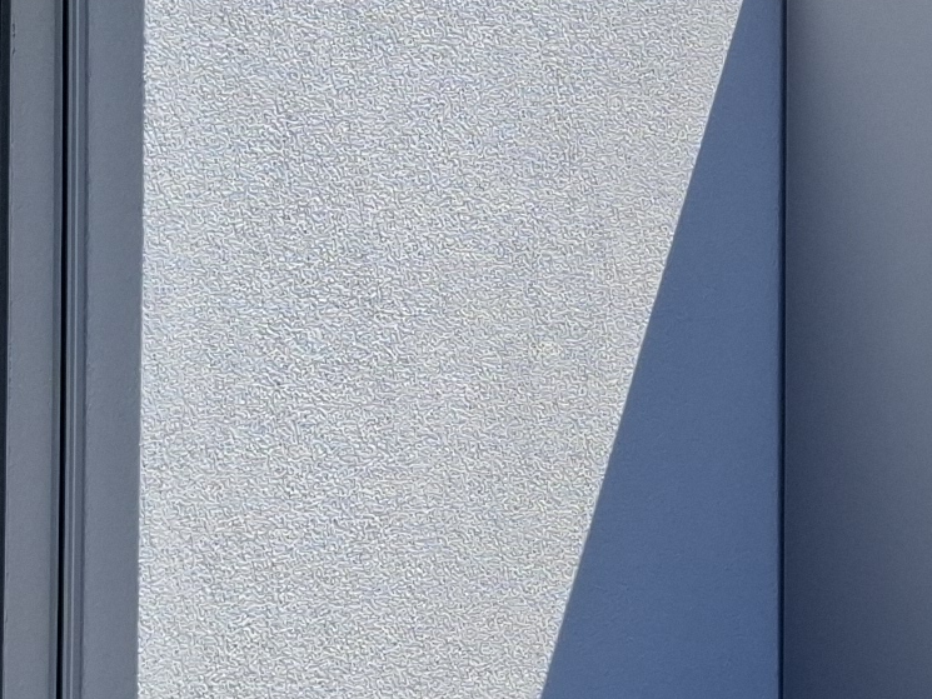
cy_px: 295
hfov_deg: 15.1
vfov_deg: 11.8
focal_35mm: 126
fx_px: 3393
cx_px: 1135
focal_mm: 5.54
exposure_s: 1/1992
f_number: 1.8
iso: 50
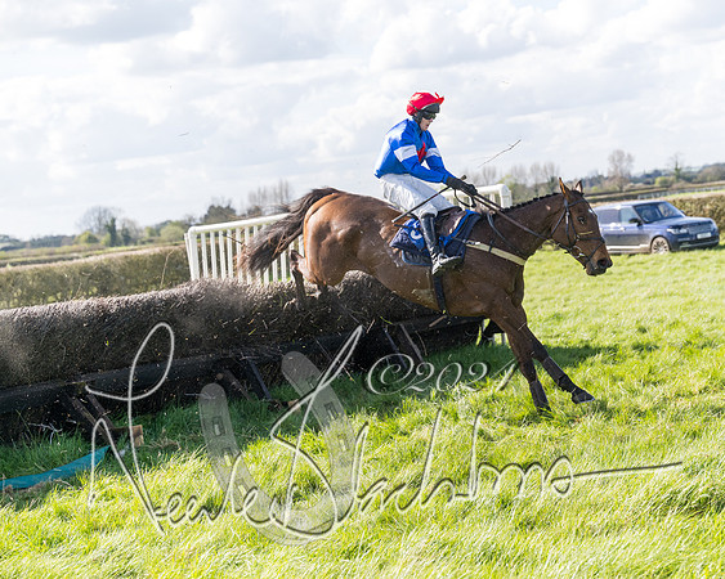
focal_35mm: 79
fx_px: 1691
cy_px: 290
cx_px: 435
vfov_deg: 19.4
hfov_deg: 24.2
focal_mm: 70
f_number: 4
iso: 400
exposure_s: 1/2000
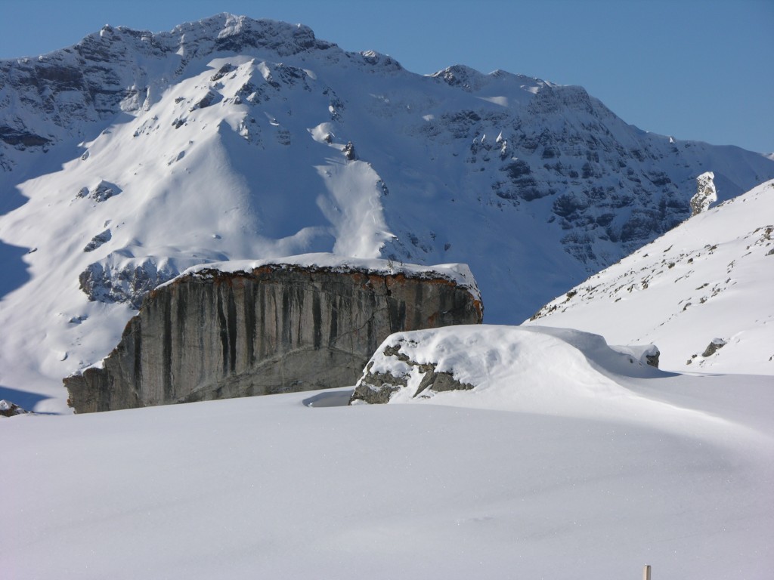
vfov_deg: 9.9
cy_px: 290
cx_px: 387
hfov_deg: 13.2
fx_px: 3354
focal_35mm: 150
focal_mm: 37.7
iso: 50
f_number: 6.9
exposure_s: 1/463
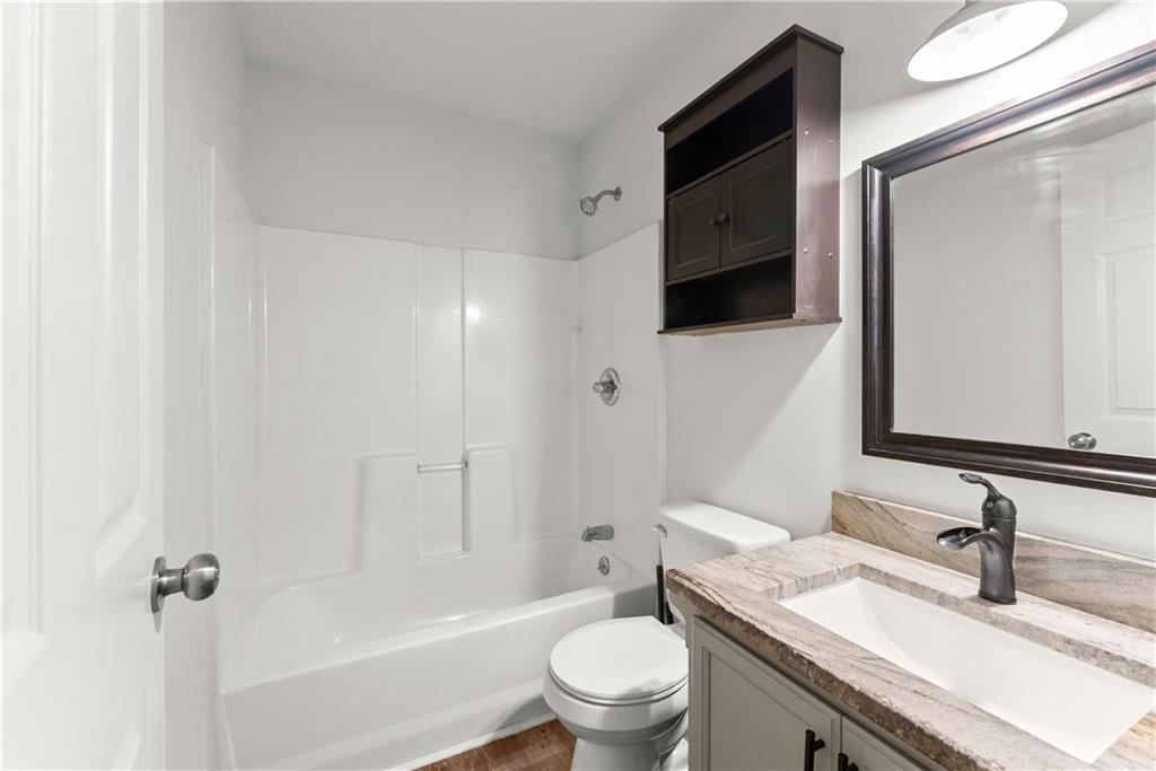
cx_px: 578
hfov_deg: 101.5
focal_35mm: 15
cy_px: 386
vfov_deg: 78.5
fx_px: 472
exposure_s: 1/4
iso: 800
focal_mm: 14.7
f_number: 7.1
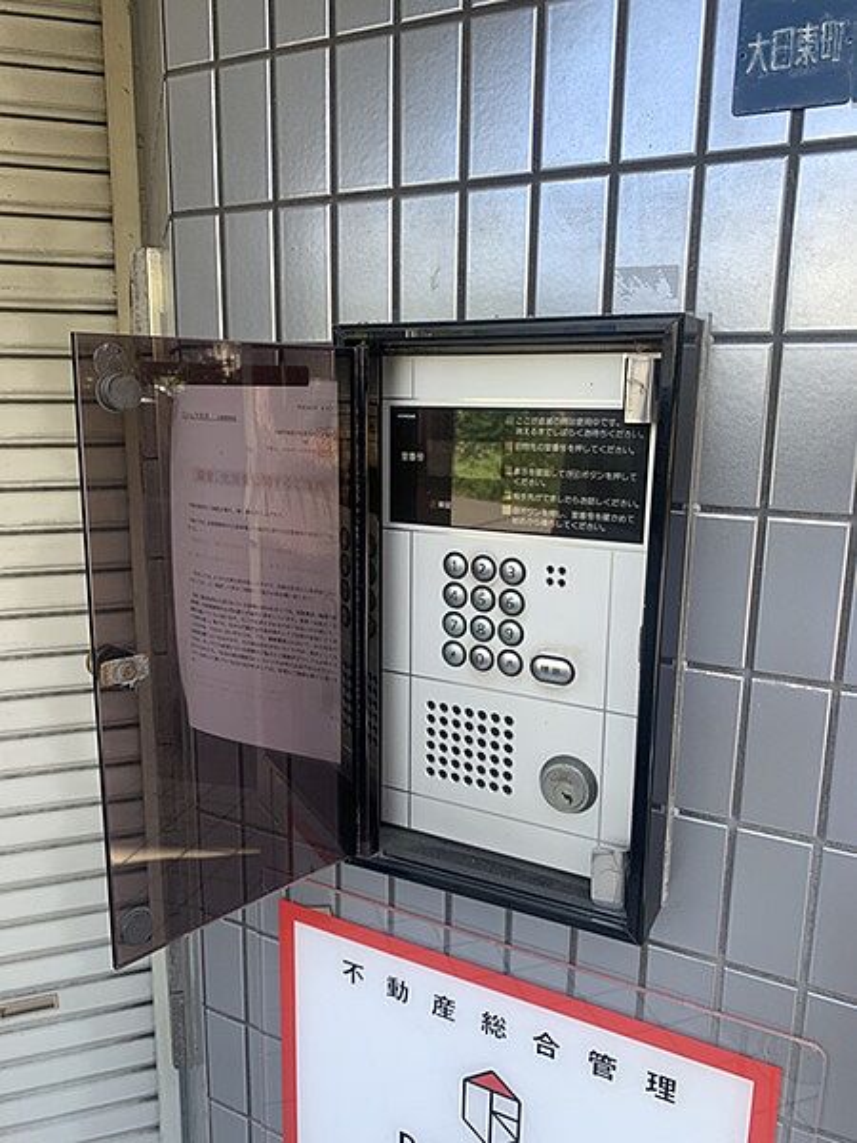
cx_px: 428
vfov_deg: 67.3
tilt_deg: -9.9
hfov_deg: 53.1
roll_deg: -1.1
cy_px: 572
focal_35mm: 26
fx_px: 858
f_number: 1.8
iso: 25
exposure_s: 1/128
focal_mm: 4.25
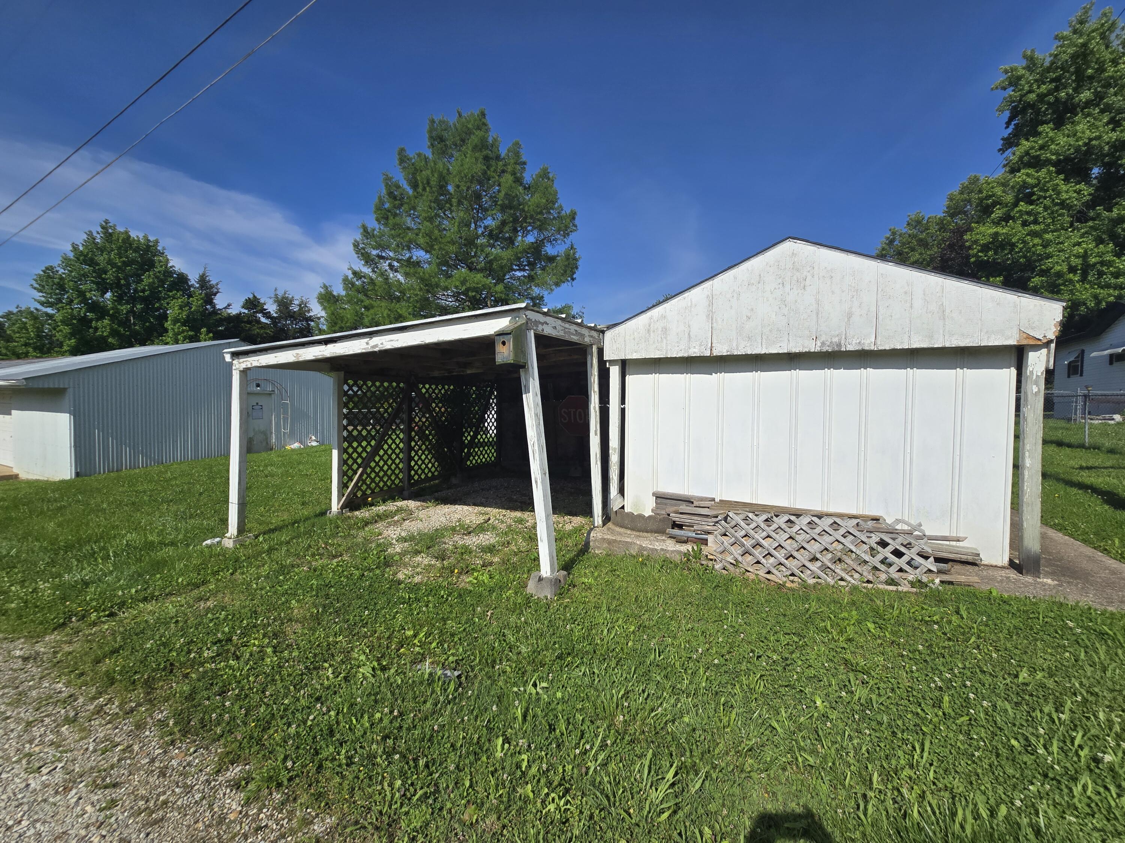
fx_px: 422
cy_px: 422
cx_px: 562
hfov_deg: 106.2
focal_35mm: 13
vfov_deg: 89.9
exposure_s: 1/4397
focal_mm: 2.2
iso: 50
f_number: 2.2
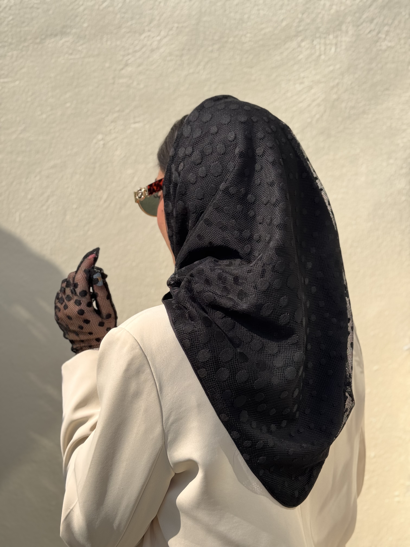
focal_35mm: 48
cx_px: 205
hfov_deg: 30.3
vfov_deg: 39.7
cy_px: 274
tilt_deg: -5.4
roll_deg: +0.4
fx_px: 758
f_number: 1.78
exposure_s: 1/3257
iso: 64
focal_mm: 6.76
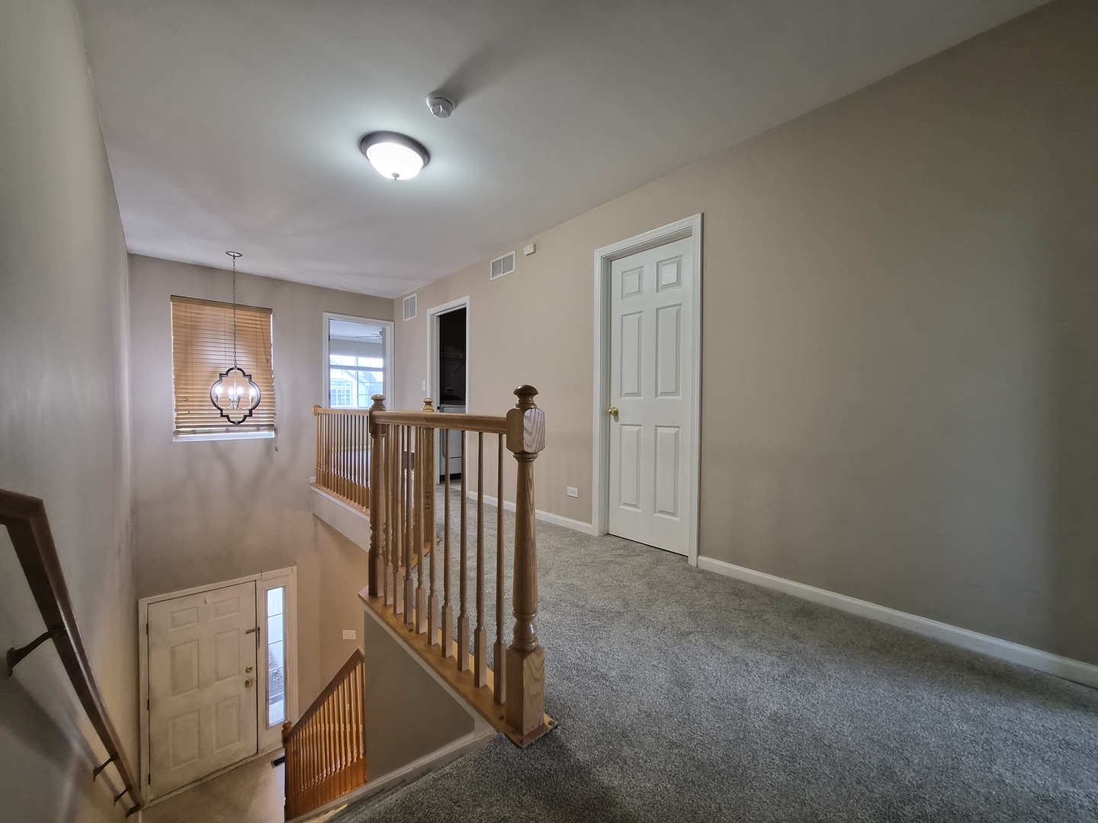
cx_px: 549
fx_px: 412
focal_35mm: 13
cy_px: 412
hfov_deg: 106.2
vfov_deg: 89.9
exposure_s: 1/60
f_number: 2.2
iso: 320
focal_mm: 1.7
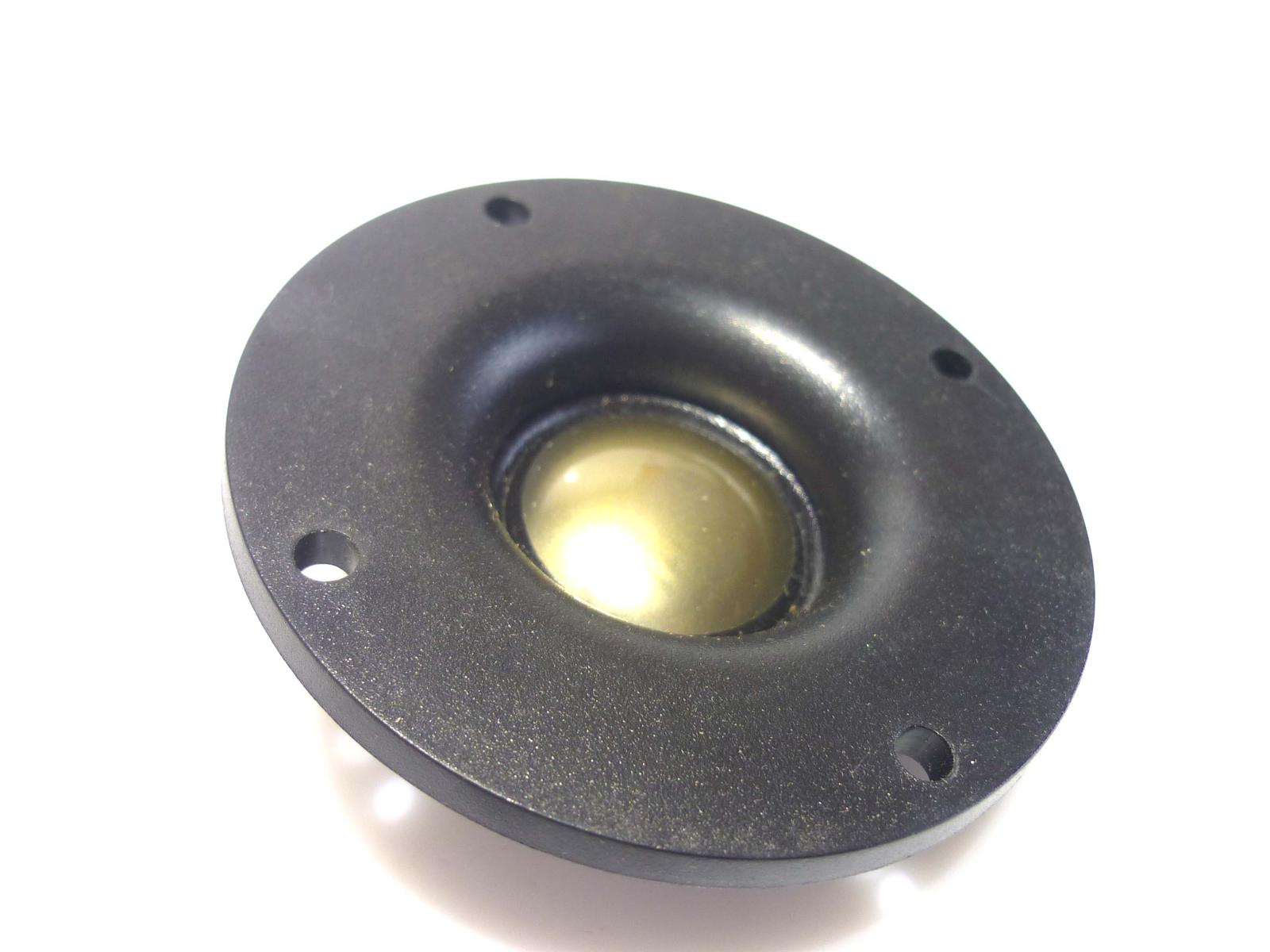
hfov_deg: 55.4
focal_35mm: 33
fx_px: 1211
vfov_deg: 42.9
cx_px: 635
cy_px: 476
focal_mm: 5.5
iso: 80
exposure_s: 1/50
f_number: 2.8
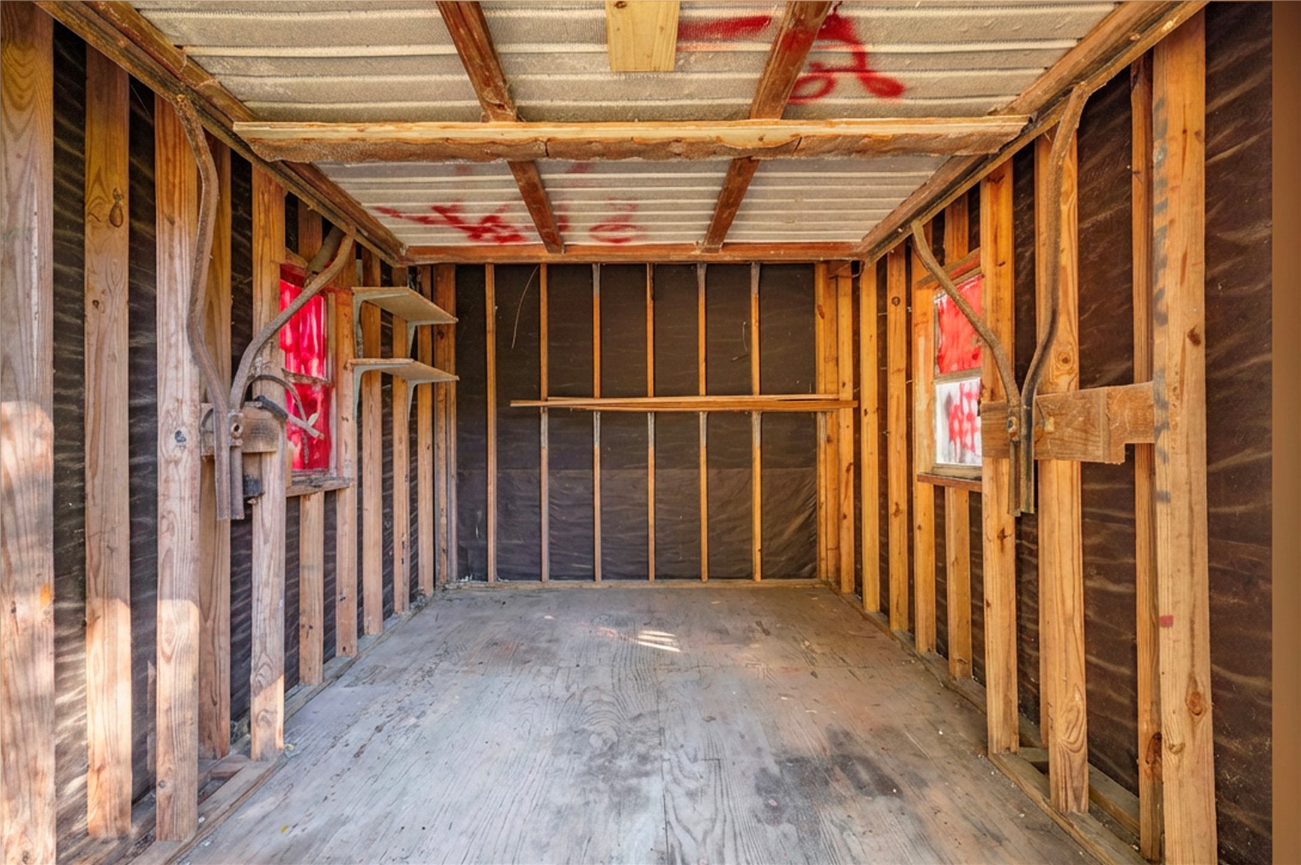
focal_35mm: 16
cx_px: 650
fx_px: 578
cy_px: 432
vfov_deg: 73.7
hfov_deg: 96.8
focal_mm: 16
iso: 100
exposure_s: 1/30
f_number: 7.1
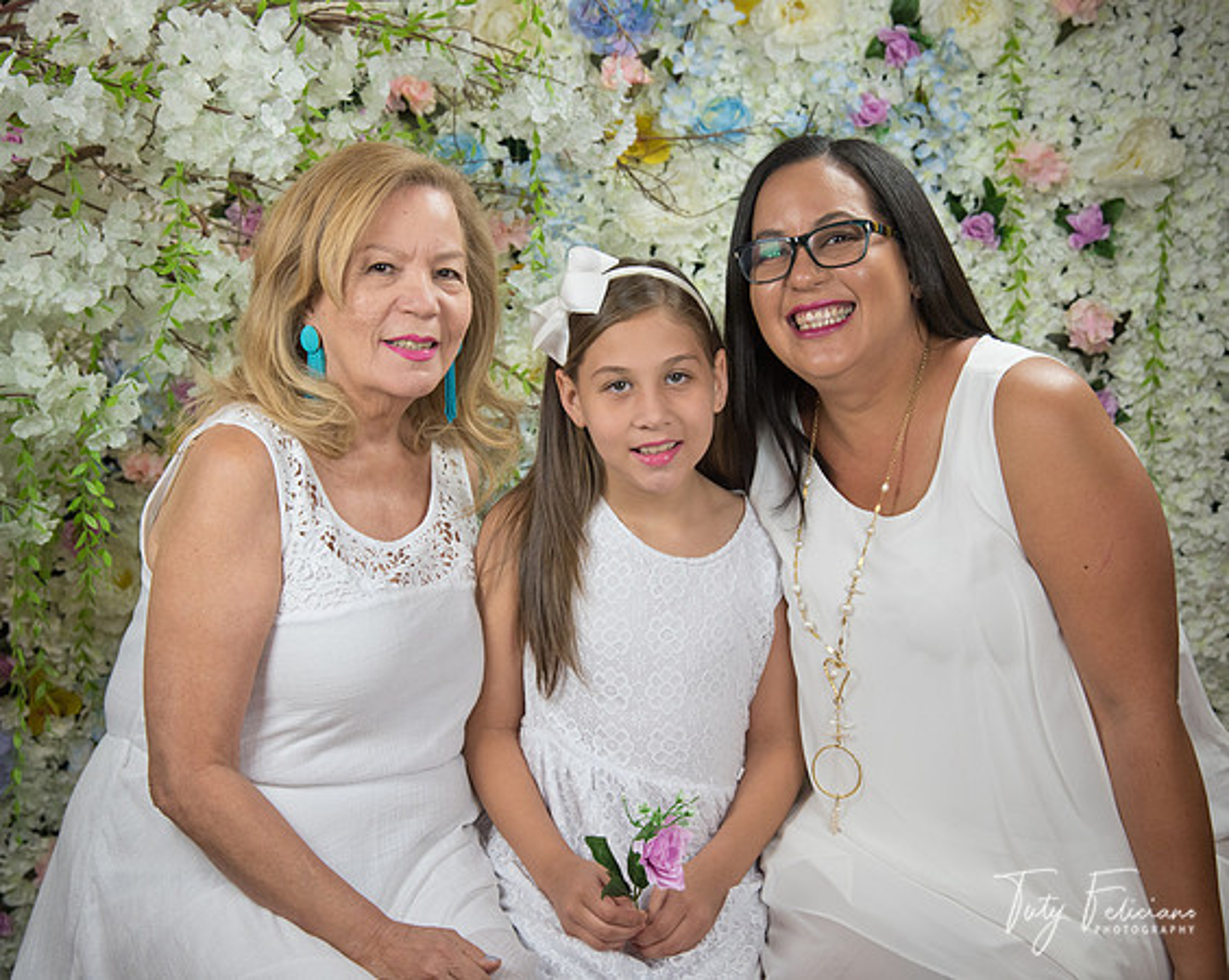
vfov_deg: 24.1
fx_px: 2298
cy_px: 491
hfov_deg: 29.9
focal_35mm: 63
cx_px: 585
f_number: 5
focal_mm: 55
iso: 1250
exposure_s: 1/125
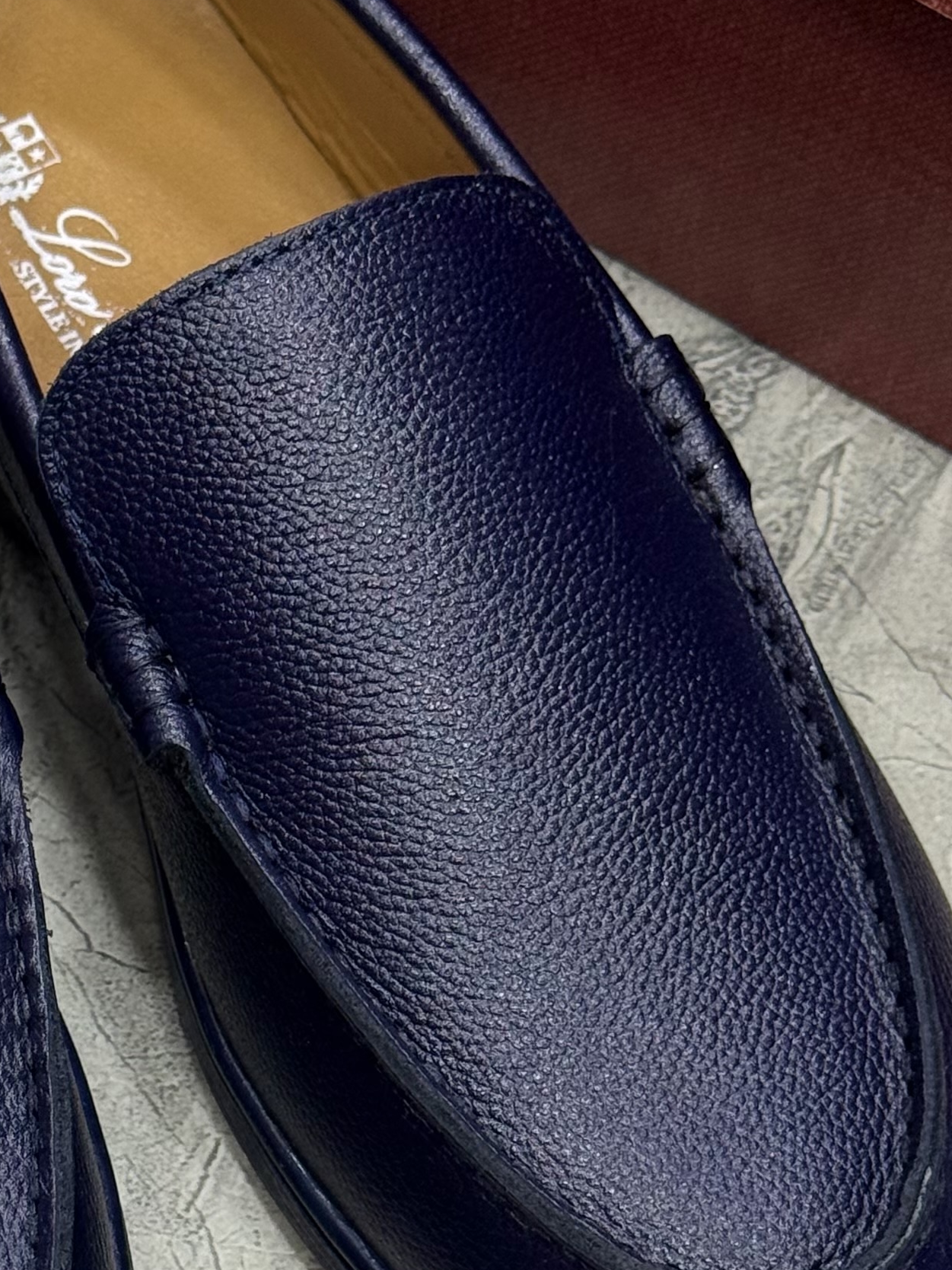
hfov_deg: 12.7
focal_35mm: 116
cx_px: 81
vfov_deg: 16.9
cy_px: 975
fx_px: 4254
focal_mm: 6.76
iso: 100
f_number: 1.78
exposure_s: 1/100
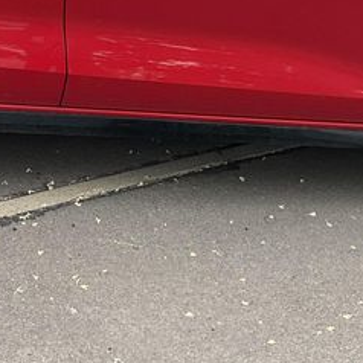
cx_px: 56
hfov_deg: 19.9
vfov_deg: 18.9
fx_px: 1020
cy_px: -90
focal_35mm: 86
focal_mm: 3
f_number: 1.8
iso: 25
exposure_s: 1/270
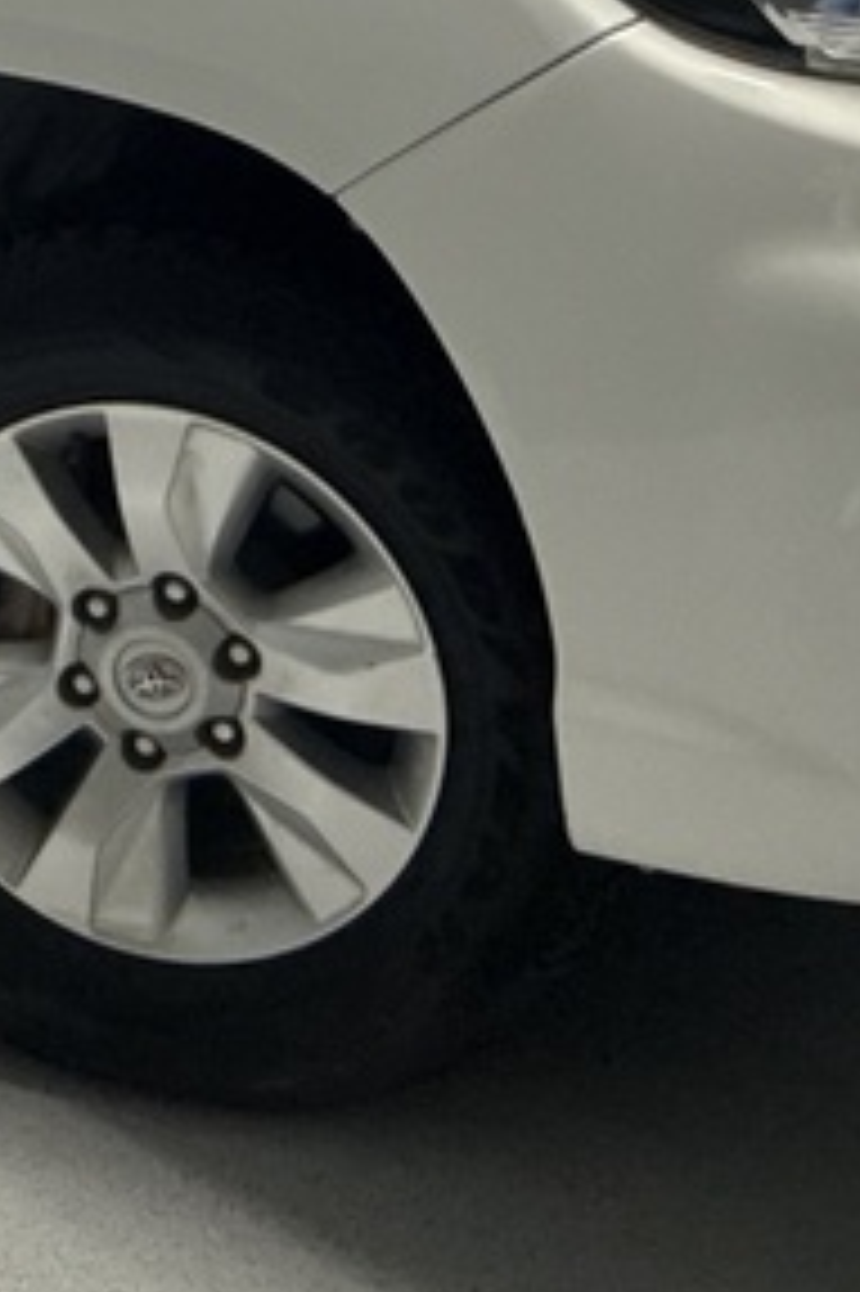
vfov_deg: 35.7
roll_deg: +0.4
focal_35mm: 52
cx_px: 81
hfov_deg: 25.2
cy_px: 104
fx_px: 1865
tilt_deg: -8.5
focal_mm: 2.22
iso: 200
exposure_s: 1/99
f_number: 2.2
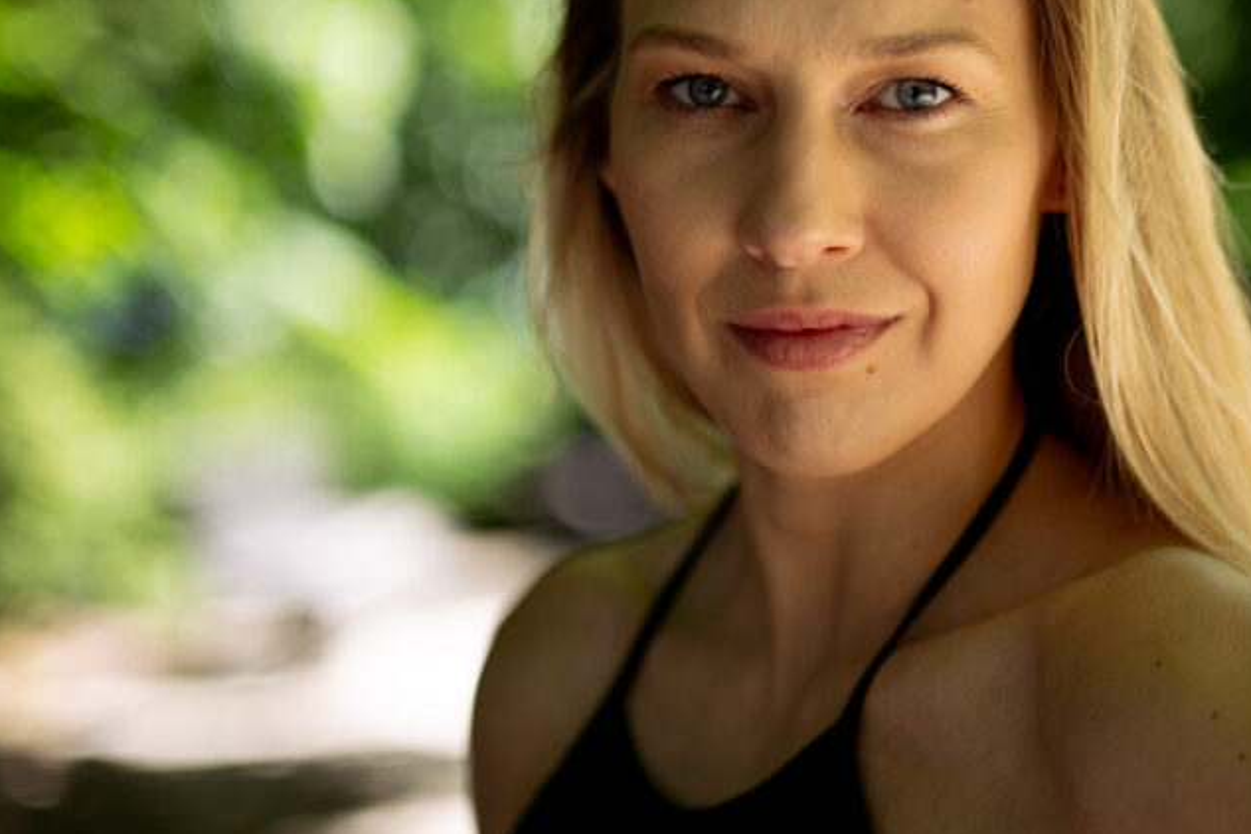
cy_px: 298
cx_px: 834
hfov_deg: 23.5
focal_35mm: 86
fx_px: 2988
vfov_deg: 15.9
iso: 125
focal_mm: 50
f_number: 1.4
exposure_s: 1/2500
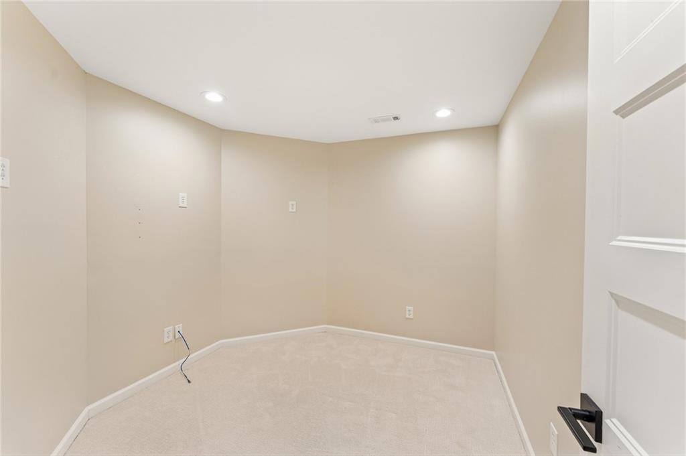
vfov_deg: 81.1
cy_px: 228
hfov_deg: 104.3
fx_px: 267
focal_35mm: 14
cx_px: 343
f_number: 8
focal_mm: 14
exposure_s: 1/10
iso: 320
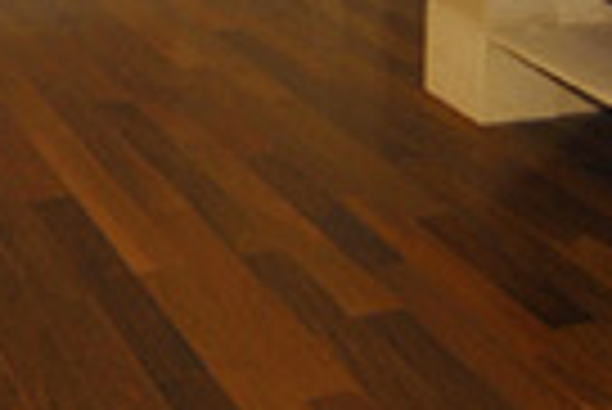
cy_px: -167
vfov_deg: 18.3
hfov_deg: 29.6
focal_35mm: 68
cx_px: 297
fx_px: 1157
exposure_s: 1/60
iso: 100
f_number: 4.5
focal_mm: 12
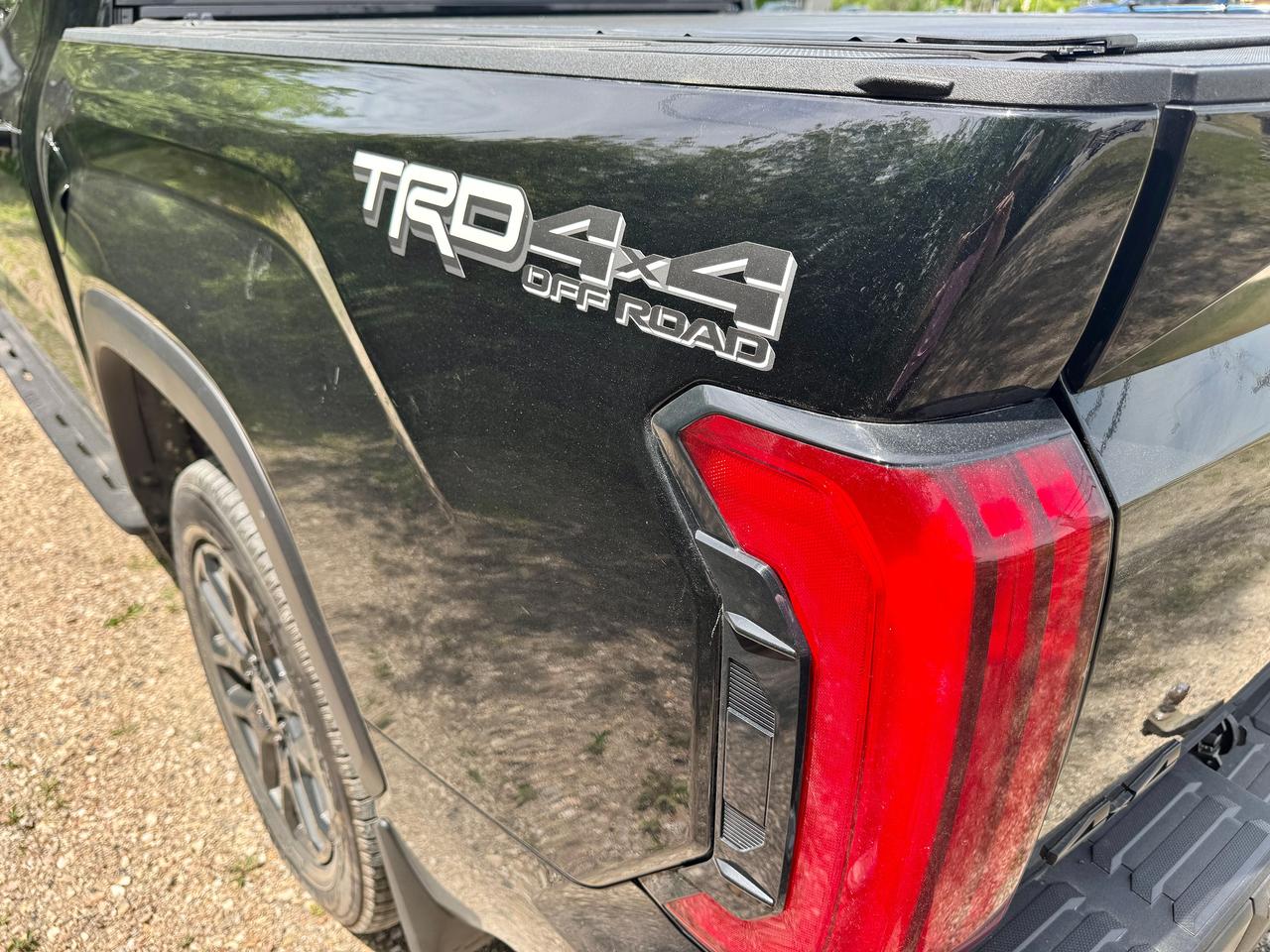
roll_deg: -0.1
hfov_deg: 71.6
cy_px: 476
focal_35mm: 24
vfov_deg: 56.8
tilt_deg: -26.9
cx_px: 635
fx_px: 881
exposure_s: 1/842
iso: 80
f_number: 1.78
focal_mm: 6.76
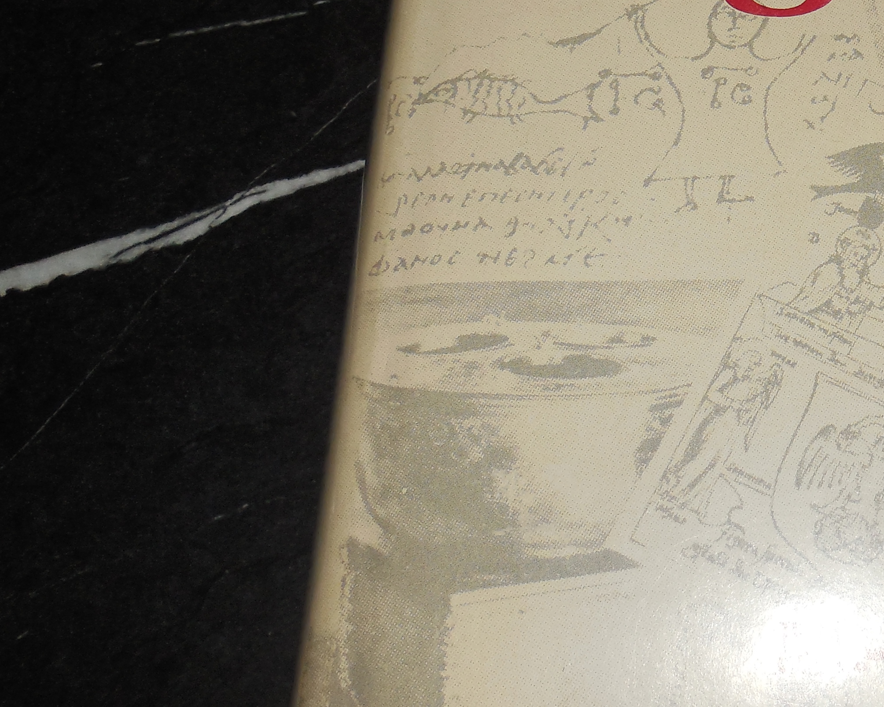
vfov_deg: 26.5
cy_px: 124
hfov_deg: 30.4
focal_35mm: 56
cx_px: 946
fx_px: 1465
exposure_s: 1/25
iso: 125
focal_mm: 4.5
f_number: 6.2
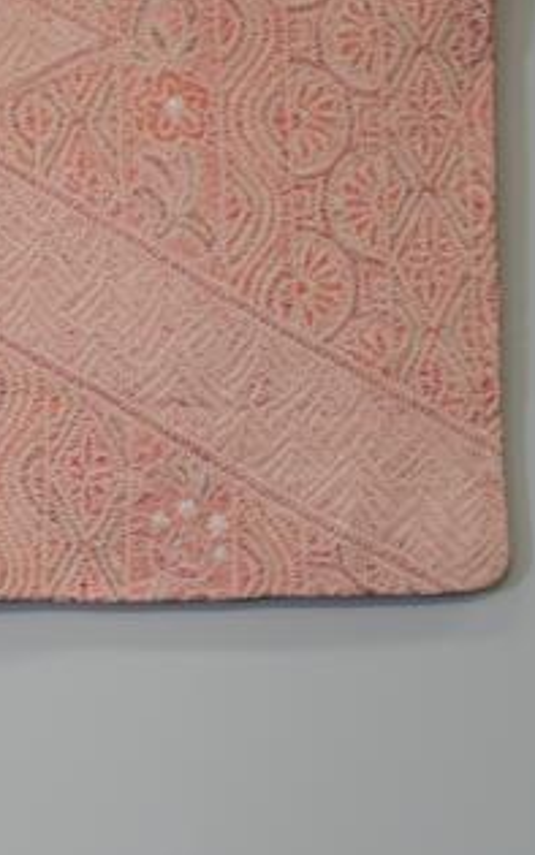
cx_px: -779
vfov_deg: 7.0
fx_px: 7042
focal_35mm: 302
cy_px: 395
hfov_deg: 4.3
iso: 500
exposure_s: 1/100
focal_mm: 86
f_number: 4
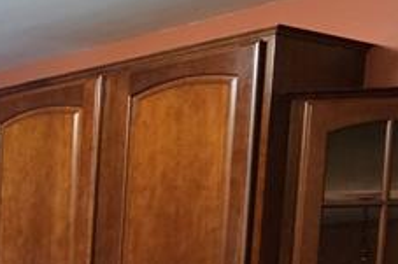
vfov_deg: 11.9
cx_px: -440
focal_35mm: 108
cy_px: 442
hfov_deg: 14.8
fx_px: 1193
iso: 1250
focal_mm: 6.3
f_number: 1.7
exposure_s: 1/120
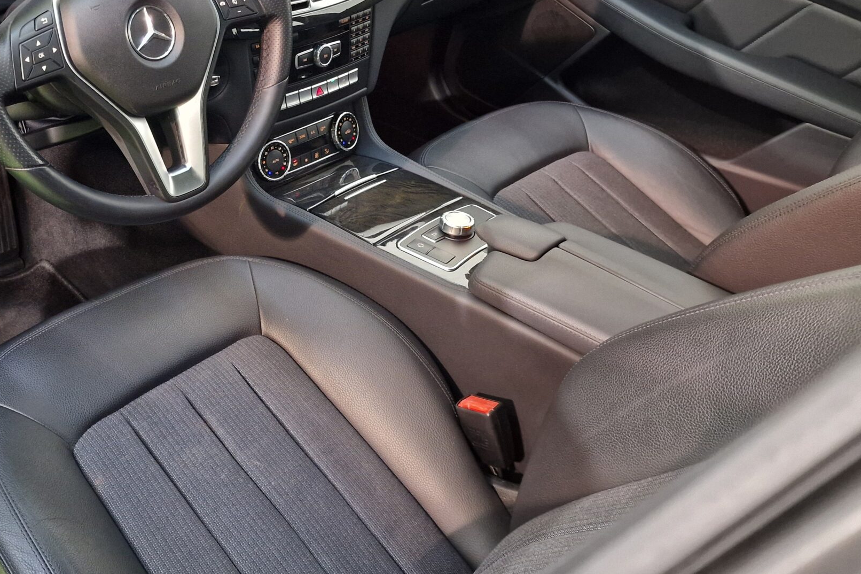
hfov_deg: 48.7
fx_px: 909
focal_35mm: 38
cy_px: 216
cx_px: 215
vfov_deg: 34.9
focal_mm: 6.4
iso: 400
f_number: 1.8
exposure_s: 1/25
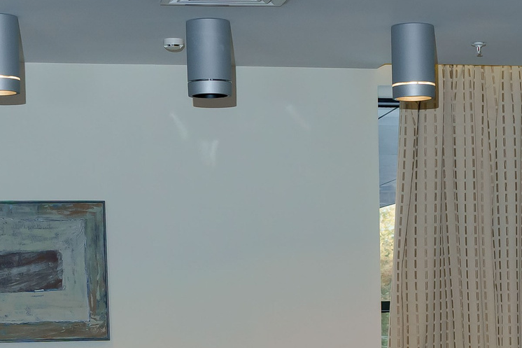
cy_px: 550
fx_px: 1768
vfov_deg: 10.8
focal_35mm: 122
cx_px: 377
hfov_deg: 16.7
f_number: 4.5
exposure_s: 1/125
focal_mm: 35
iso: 1600
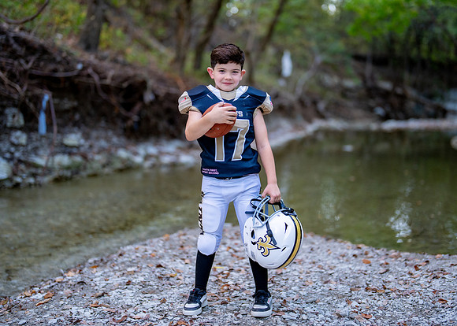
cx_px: 244
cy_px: 154
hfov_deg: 32.3
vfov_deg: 23.4
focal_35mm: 61
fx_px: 788
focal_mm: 50
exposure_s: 1/500
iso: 500
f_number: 1.2
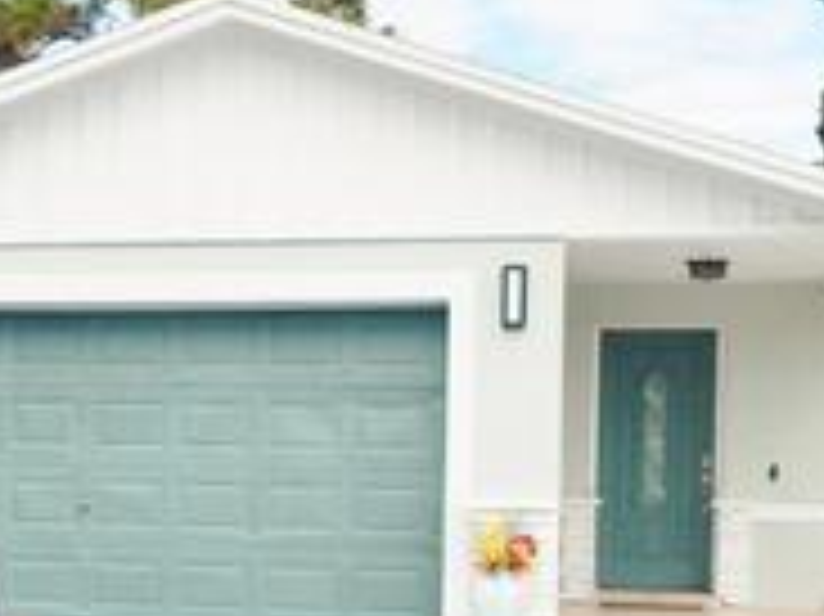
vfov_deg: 18.8
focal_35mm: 77
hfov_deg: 25.0
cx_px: 198
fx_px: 1832
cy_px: 535
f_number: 6
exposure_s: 1/400
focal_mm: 4
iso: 125
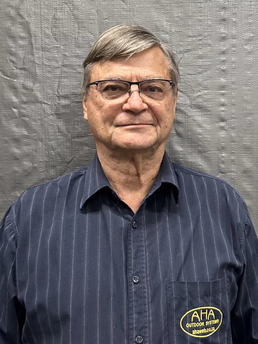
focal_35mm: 24
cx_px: 129
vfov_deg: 71.6
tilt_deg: -5.4
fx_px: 239
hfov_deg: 56.8
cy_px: 172
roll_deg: +1.1
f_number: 1.78
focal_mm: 6.86
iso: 500
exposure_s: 1/50
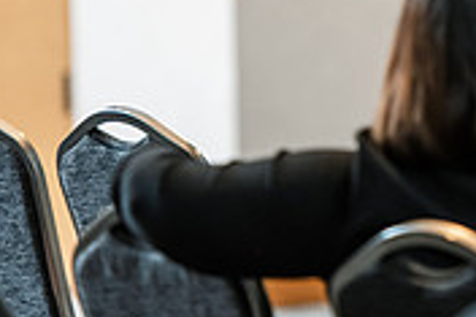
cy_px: -102
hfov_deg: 3.9
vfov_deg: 2.6
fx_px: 6961
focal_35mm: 527
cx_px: 444
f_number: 2.8
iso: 1000
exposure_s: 1/200
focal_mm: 160
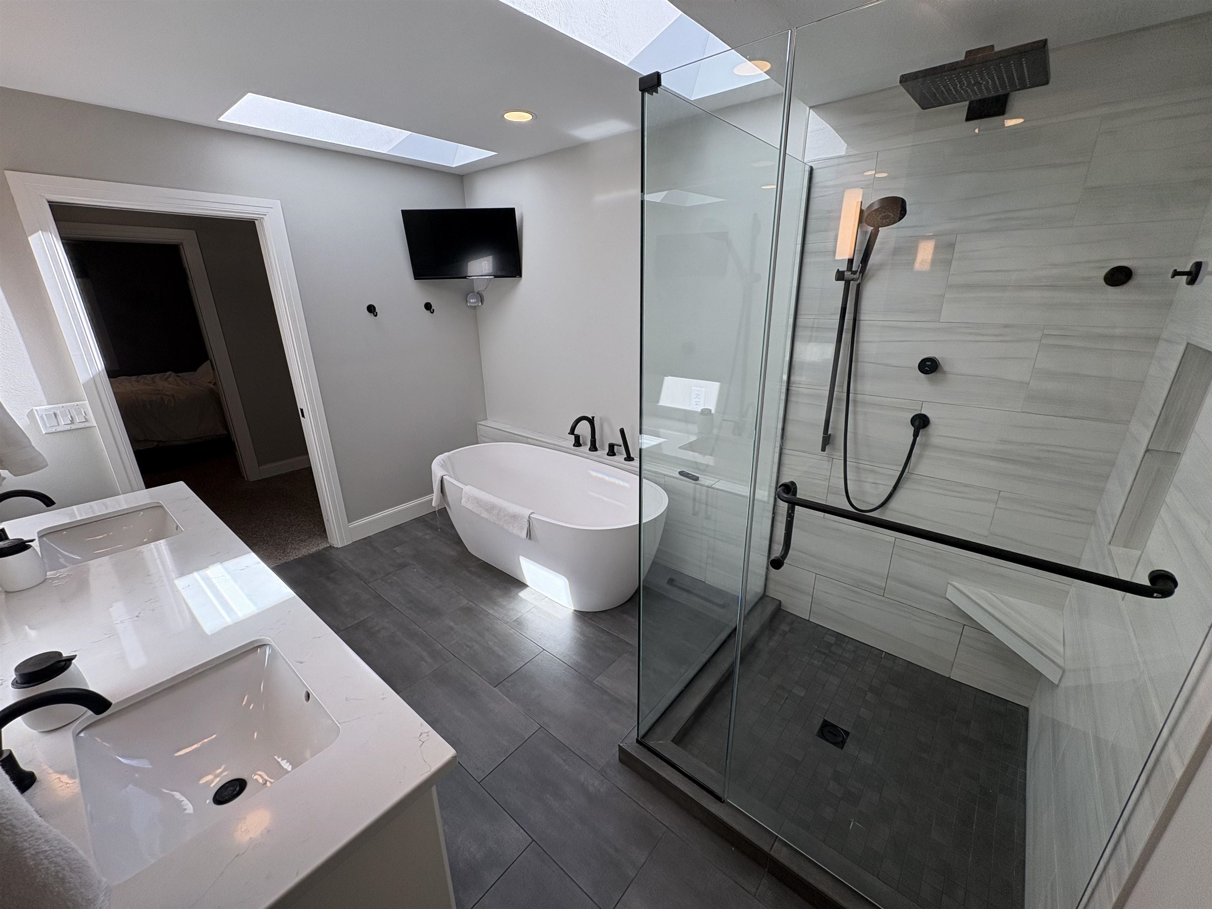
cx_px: 606
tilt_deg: -19.0
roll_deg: +1.0
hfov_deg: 102.1
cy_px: 454
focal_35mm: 14
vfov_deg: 85.7
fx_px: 490
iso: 64
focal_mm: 2.22
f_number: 2.2
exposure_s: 1/131
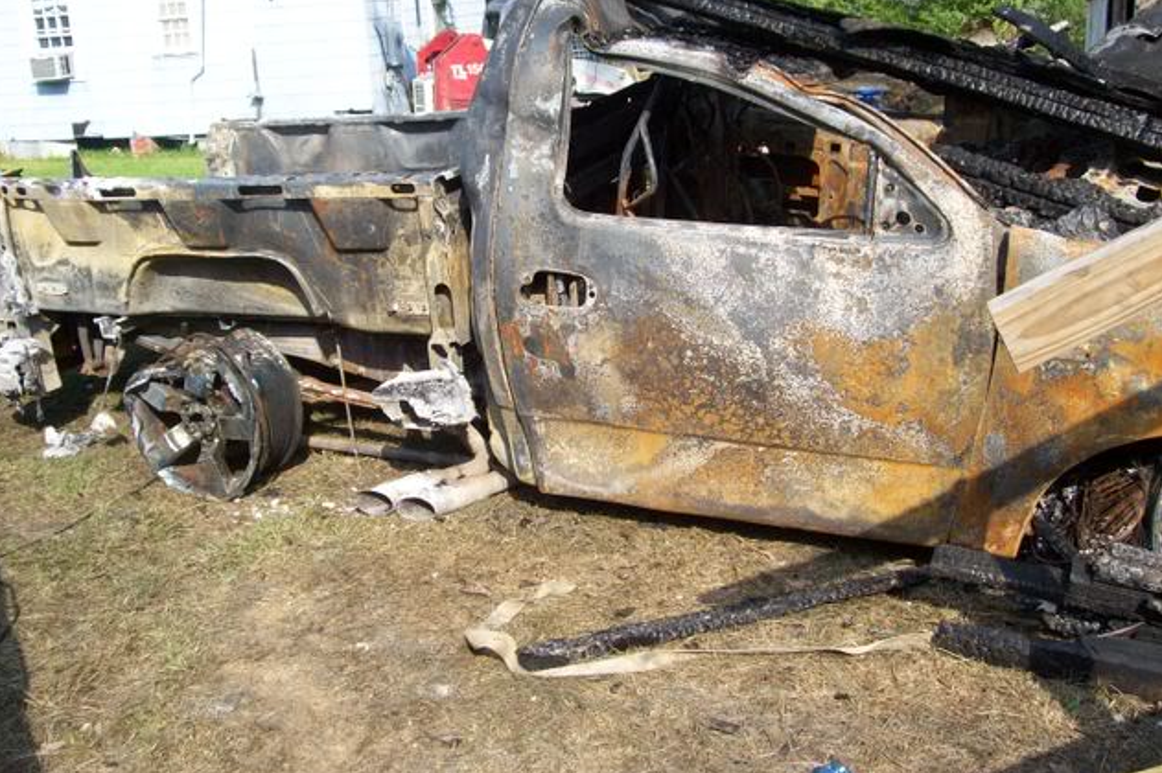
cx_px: 578
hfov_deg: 50.7
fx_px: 1226
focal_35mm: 38
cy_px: 375
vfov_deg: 35.0
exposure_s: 1/625
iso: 80
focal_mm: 6
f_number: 2.7
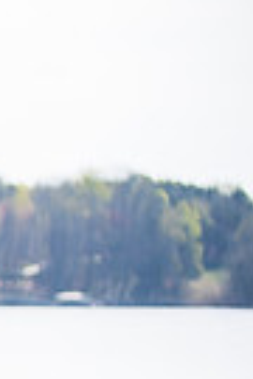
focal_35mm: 422
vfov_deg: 4.9
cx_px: -506
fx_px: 4448
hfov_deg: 3.2
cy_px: 335
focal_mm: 98
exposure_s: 1/800
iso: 100
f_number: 2.8
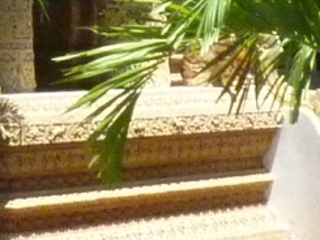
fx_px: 1508
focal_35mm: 163
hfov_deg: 11.6
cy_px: -391
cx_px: -150
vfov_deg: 8.2
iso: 800
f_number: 6.3
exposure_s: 1/1600
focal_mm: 4.1
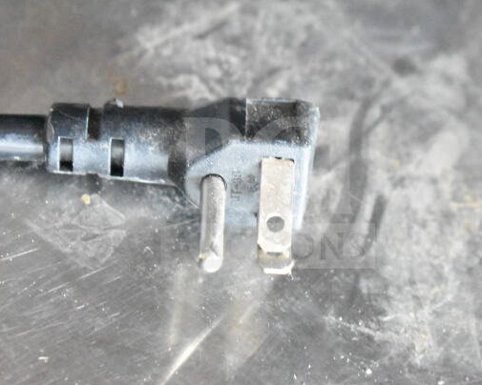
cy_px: 193
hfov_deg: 20.5
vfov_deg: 16.4
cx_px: 267
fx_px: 1335
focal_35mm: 94
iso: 25600
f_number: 5.6
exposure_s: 1/100
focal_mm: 55
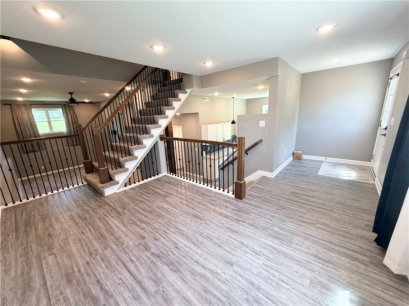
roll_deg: +2.8
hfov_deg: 102.1
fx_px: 165
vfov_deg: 85.7
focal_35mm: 14
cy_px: 153
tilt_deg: -14.5
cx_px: 204
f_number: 2.2
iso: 200
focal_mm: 2.22
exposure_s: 1/120
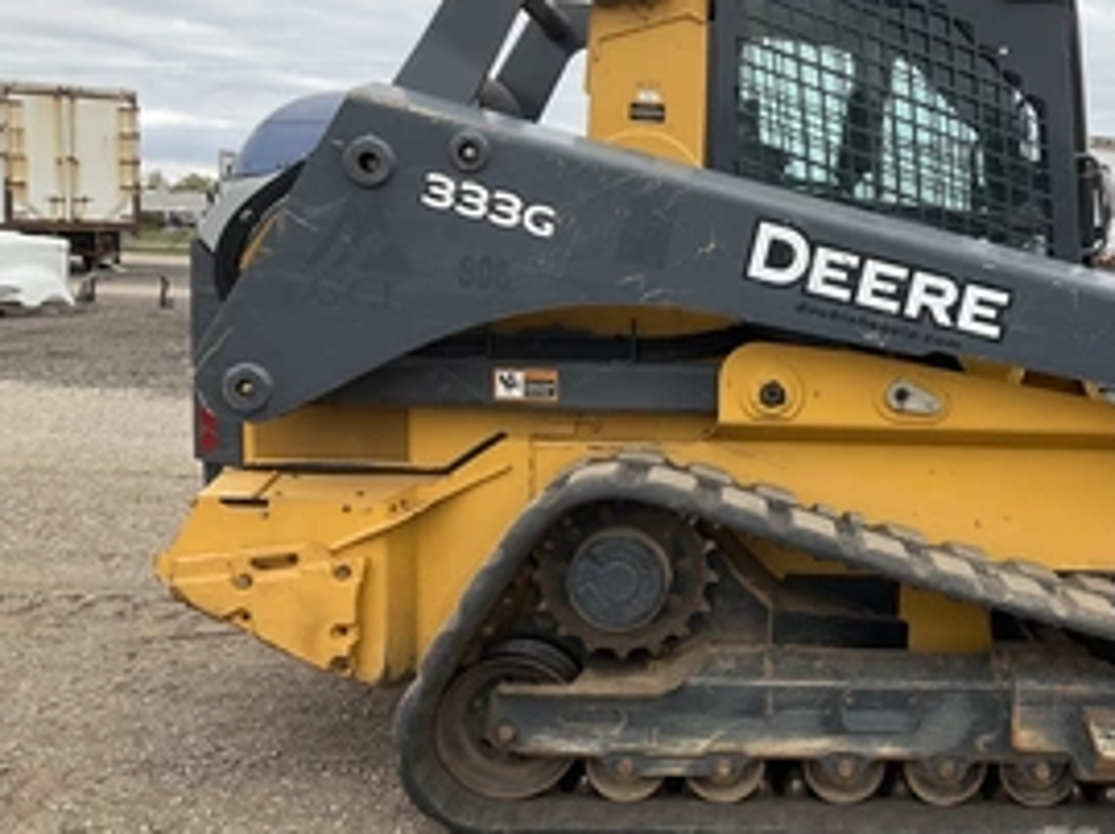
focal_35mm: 43
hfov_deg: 42.7
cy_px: 429
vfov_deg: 33.5
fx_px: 1384
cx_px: 814
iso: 25
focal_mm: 3
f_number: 1.8
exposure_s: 1/422
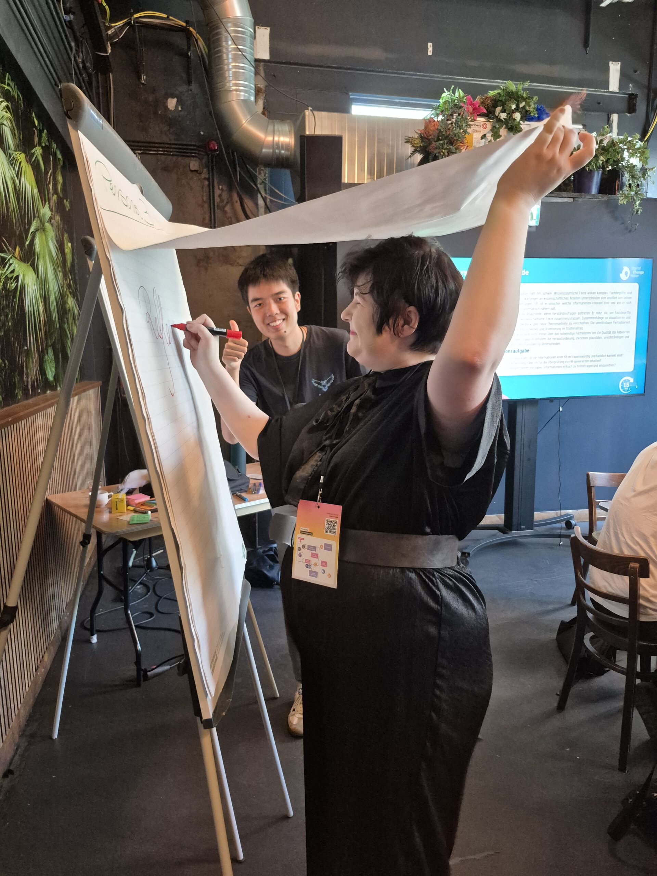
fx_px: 582
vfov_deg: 73.9
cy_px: 438
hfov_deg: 58.9
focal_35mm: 23
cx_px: 328
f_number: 1.8
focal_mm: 5.4
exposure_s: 1/100
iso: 1600
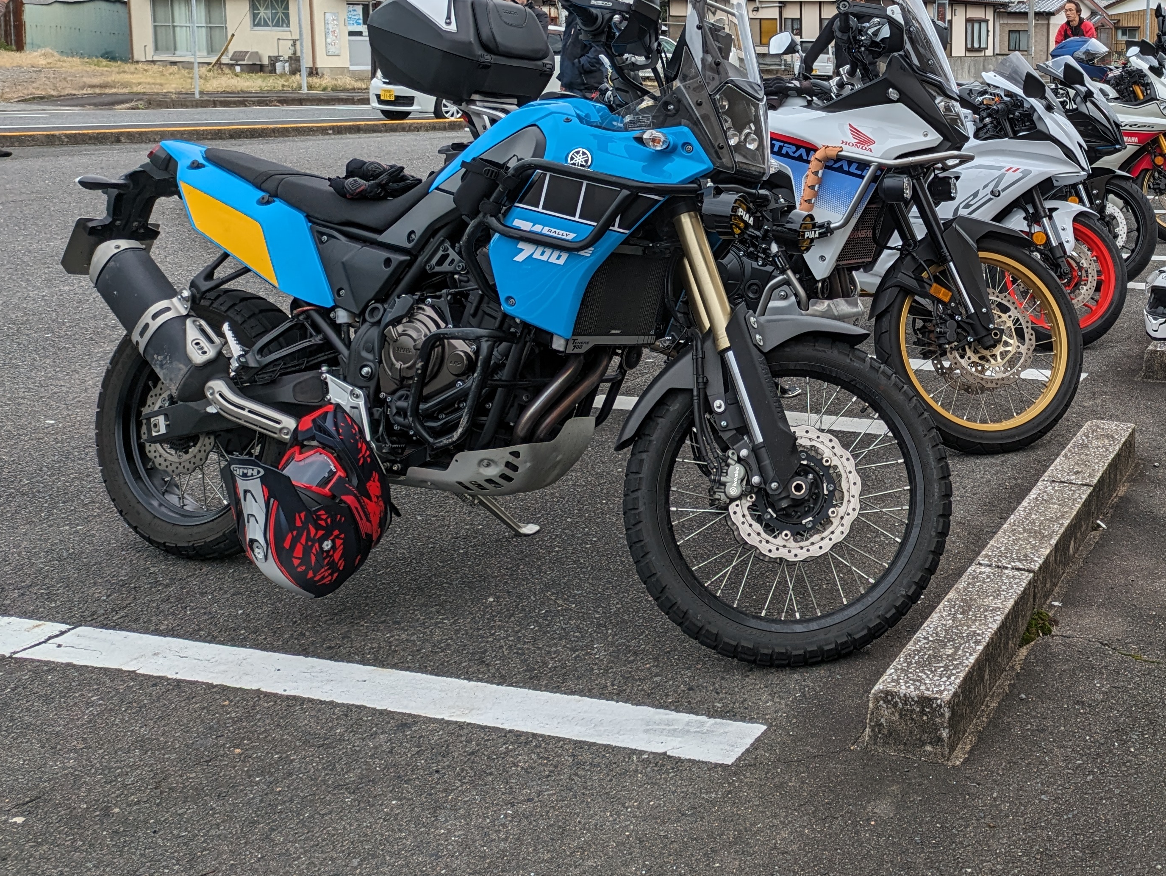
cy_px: 200
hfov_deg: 42.4
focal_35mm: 42
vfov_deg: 33.6
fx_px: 1415
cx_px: 963
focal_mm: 5.43
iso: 47
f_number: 1.89
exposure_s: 1/1127
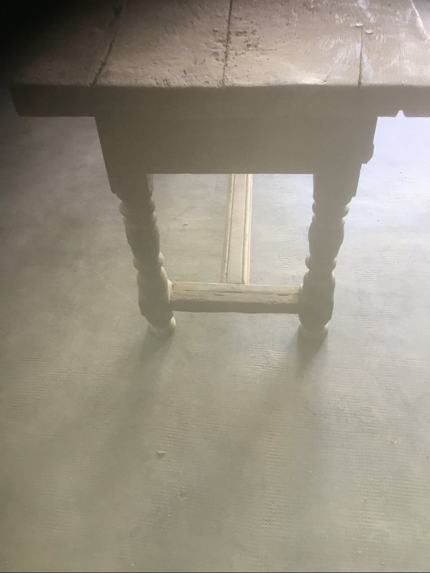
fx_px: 513
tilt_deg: -47.5
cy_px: 286
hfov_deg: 45.4
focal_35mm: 31
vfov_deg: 58.4
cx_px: 215
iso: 64
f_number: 2.4
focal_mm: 3.3
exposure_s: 1/33
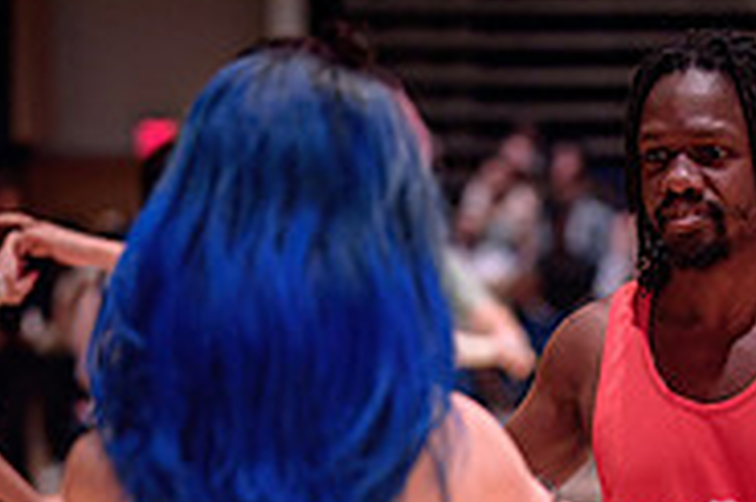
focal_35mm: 184
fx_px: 3860
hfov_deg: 11.2
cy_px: 561
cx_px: 539
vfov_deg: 7.4
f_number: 1.2
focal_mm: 50
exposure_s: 1/400
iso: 1250
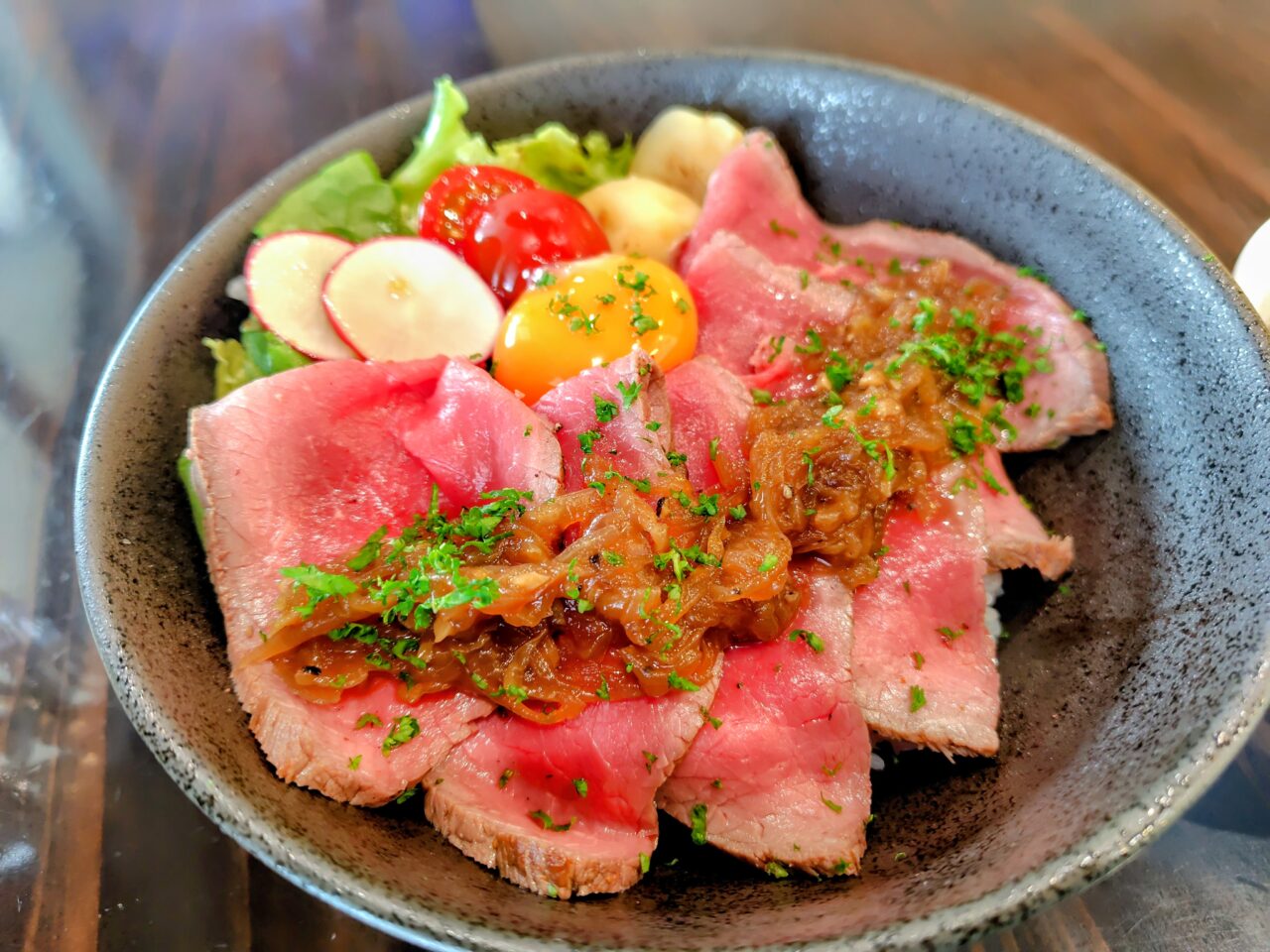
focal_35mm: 23
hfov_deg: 73.9
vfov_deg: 58.9
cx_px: 635
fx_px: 844
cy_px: 476
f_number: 1.9
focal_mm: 5.6
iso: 491
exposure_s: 1/50
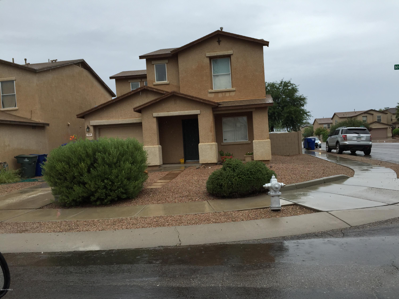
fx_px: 334
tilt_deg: -1.0
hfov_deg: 61.7
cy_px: 150
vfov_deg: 48.2
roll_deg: +1.8
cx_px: 200
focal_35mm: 29
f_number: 2.2
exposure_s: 1/1099
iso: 32
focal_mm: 4.15
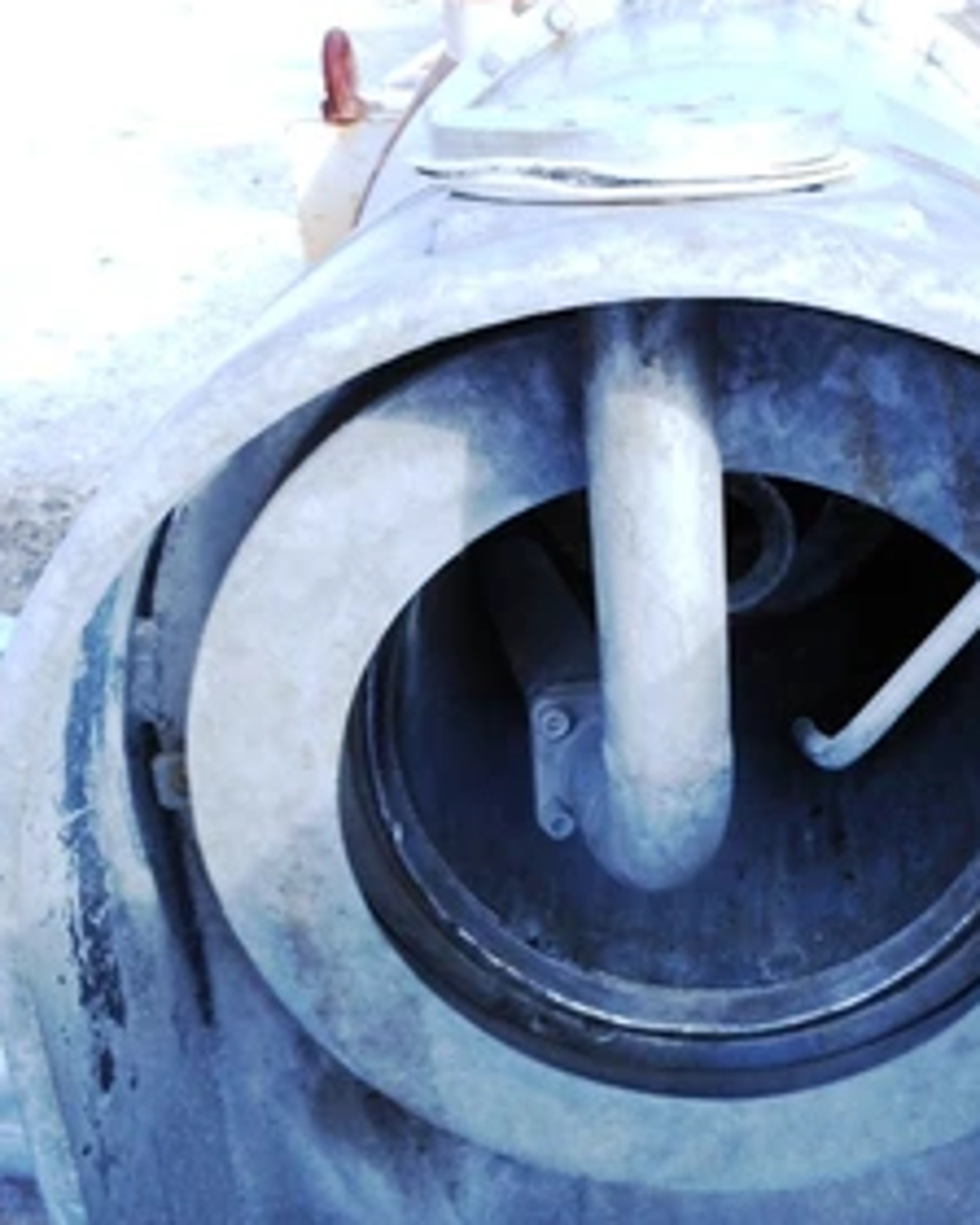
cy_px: 822
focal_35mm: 46
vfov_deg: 39.8
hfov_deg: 32.5
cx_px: 639
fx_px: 1668
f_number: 4
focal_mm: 5.9
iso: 80
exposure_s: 1/80
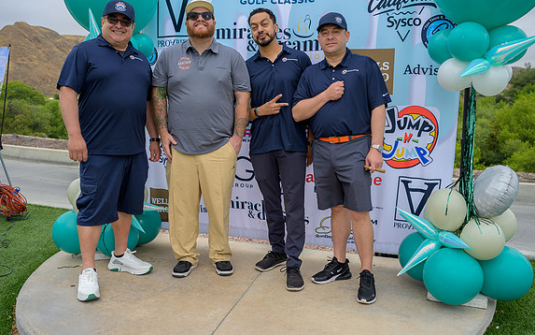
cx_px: 267
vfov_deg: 38.3
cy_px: 156
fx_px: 481
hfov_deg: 58.1
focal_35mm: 33
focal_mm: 32
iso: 125
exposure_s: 1/200
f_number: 4
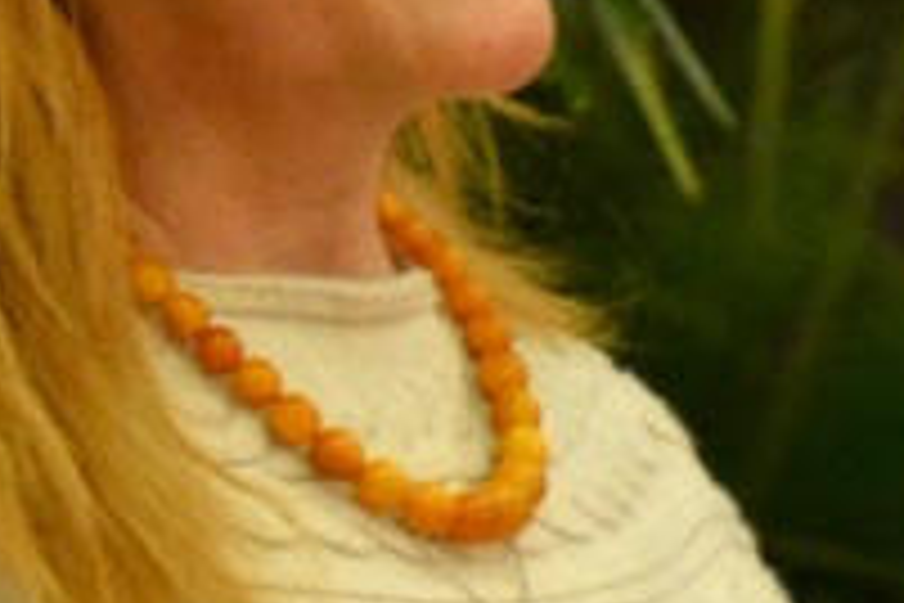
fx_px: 35568
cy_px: 518
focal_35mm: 1417
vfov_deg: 1.0
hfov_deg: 1.5
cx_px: 492
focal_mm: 185
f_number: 5.6
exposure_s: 1/80
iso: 3200
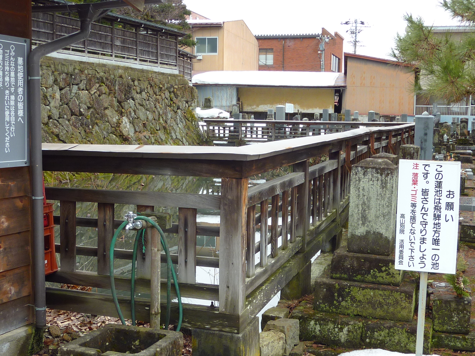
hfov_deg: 39.7
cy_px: 178
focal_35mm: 48
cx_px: 238
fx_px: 659
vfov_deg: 30.3
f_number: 3.5
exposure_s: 1/100
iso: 80
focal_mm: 4.4
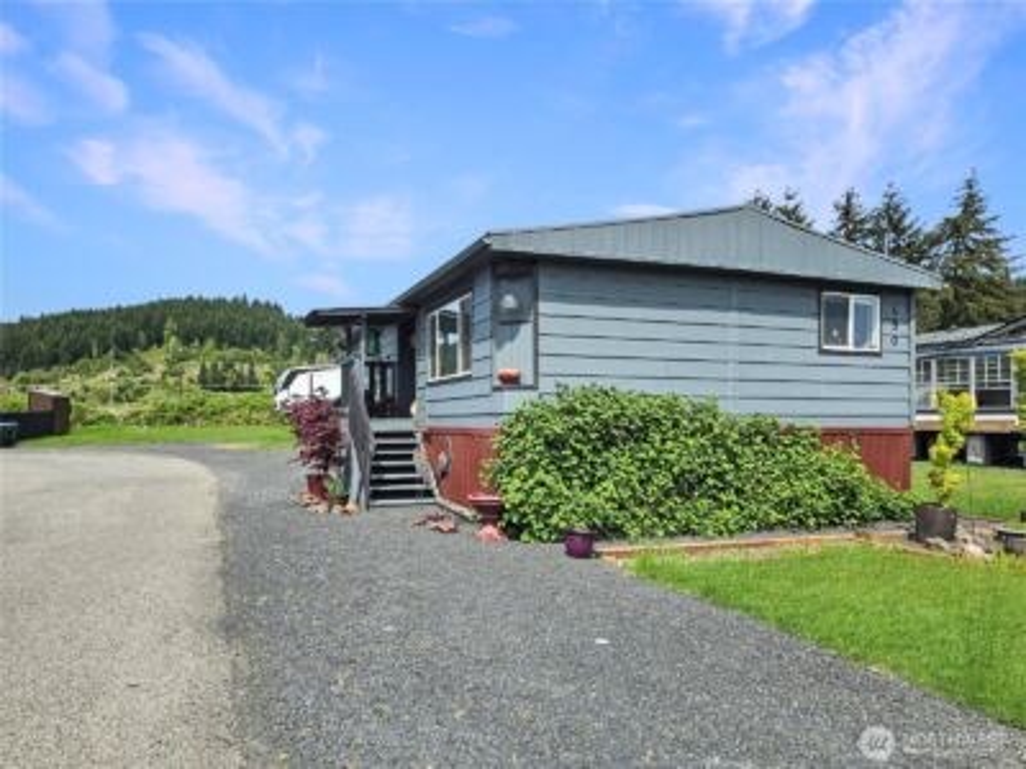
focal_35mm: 23
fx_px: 682
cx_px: 513
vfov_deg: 58.9
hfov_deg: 73.9
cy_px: 384
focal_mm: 6.3
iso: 12
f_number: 1.7
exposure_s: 1/859
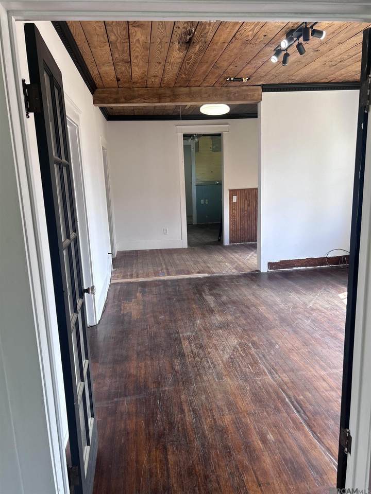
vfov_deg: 67.3
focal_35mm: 26
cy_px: 247
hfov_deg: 53.1
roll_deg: +2.2
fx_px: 372
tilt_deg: -11.0
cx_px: 186
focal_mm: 5.7
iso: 40
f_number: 1.5
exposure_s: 1/121
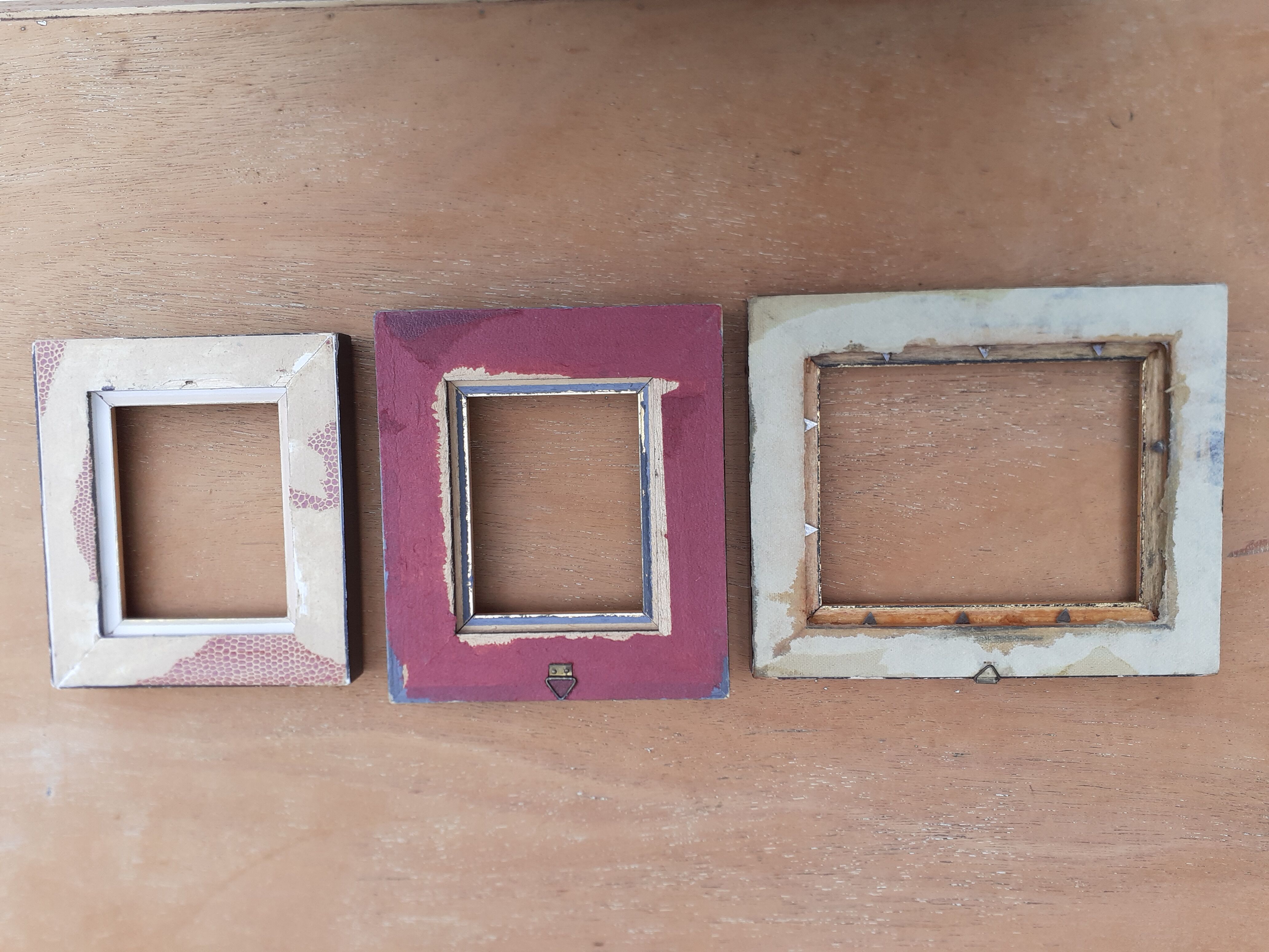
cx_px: 634
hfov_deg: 65.3
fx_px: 990
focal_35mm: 27
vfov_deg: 51.4
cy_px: 476
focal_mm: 3.6
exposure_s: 1/234
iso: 40
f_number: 1.9
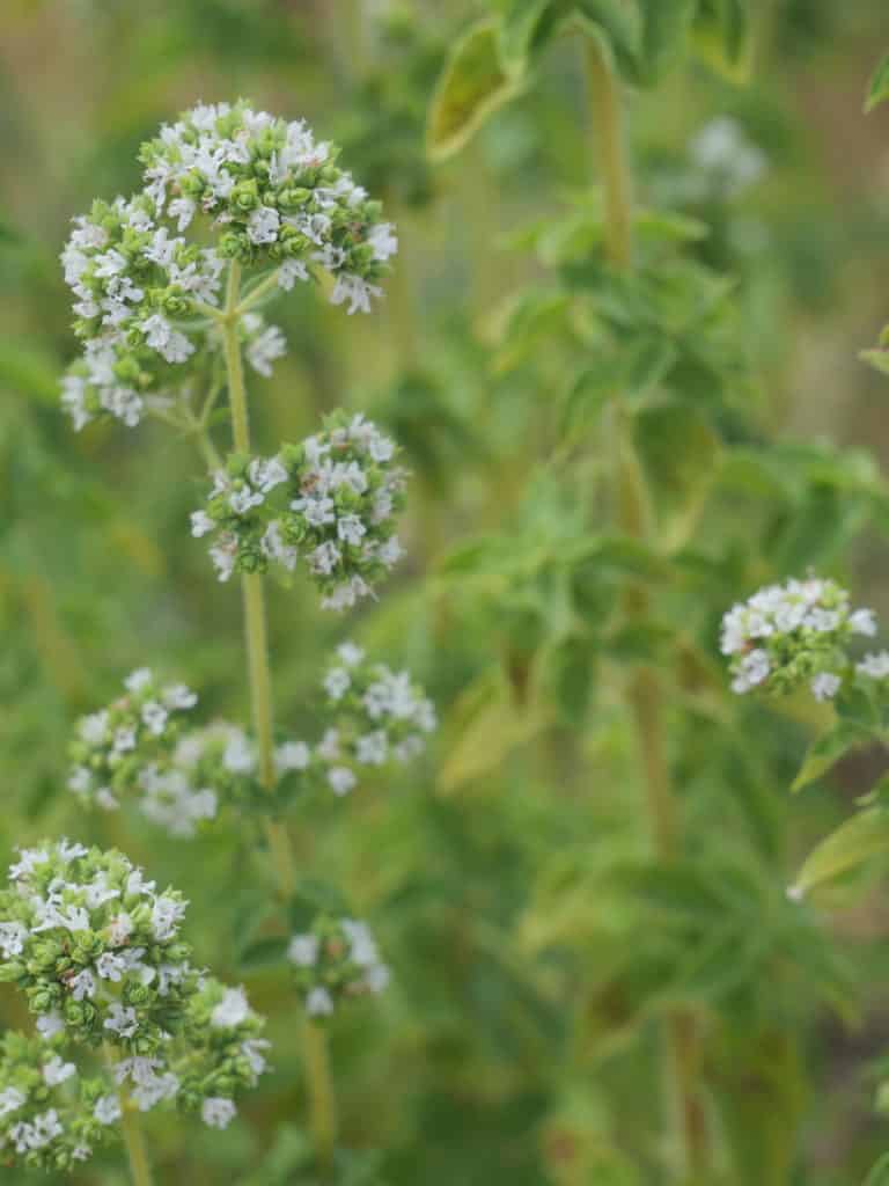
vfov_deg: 16.4
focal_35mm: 120
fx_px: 4109
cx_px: 444
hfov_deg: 12.3
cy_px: 593
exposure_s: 1/250
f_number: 6.3
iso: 200
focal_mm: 60
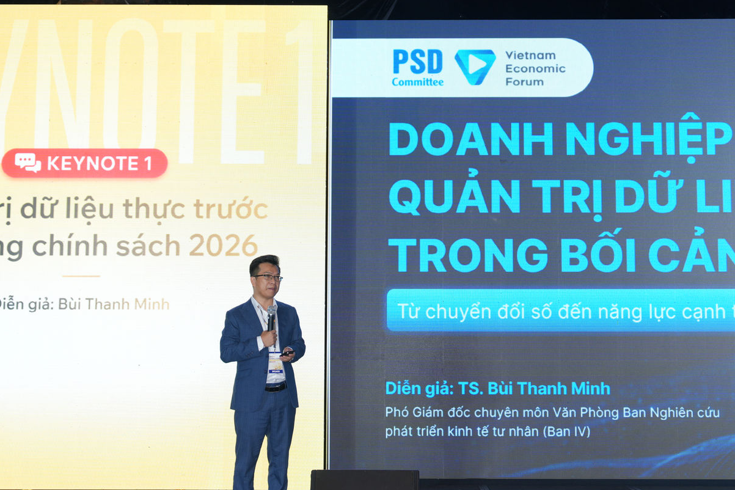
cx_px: 395
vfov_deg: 21.6
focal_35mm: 63
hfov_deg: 31.9
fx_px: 1286
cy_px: 234
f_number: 2.8
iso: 160
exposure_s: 1/100
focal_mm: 37
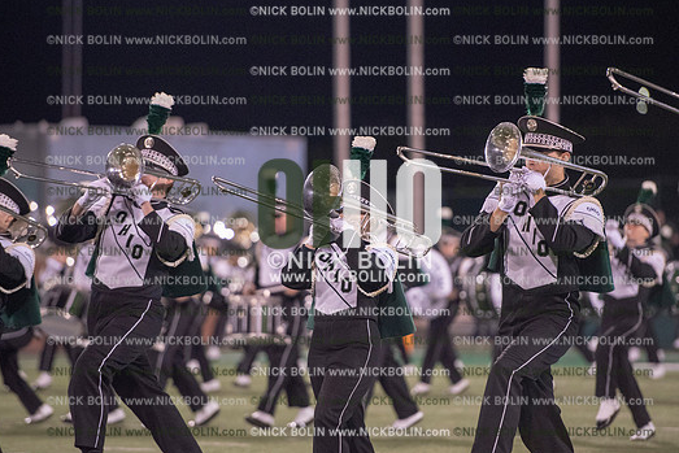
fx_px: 4188
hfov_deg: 9.3
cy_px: 221
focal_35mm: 222
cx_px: 349
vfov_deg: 6.2
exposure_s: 1/1250
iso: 5000
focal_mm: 200
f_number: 3.2
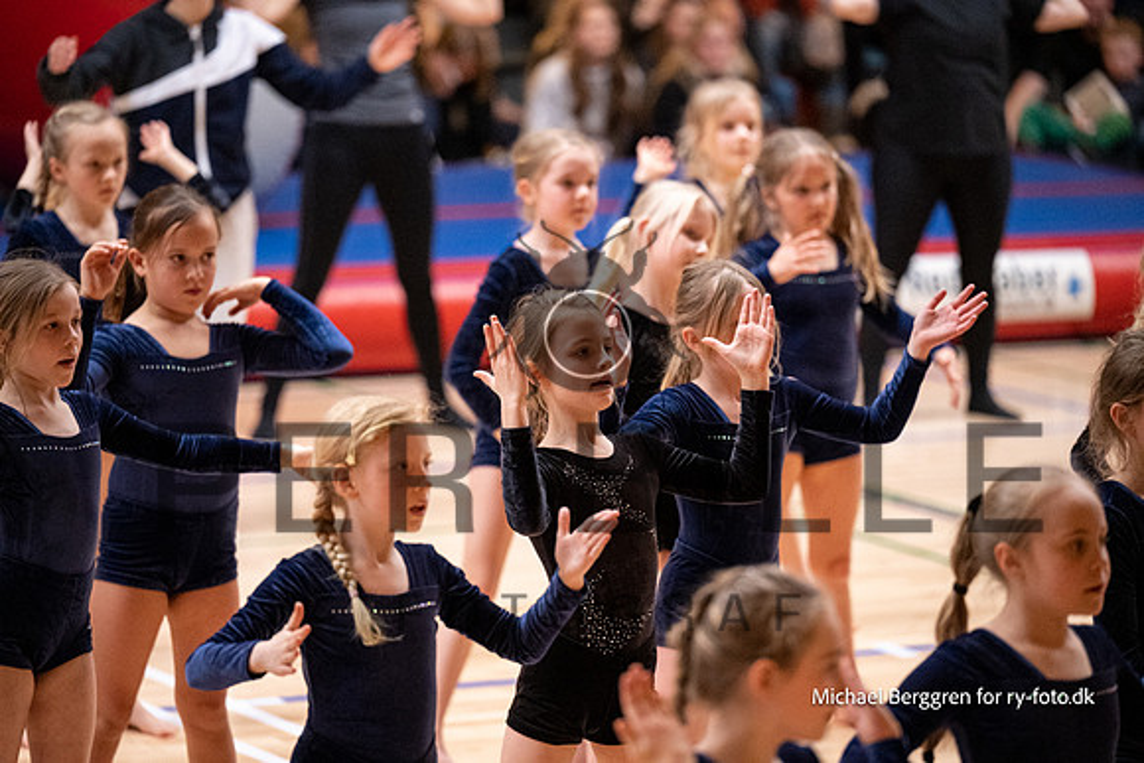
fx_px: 6357
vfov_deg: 6.9
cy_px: 382
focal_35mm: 200
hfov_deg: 10.3
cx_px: 572
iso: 10000
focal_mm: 200
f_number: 3.2
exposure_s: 1/1250
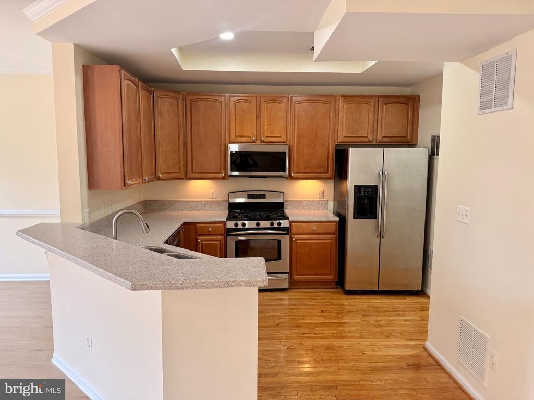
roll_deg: -0.8
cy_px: 200
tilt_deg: -6.7
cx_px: 267
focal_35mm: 24
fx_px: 370
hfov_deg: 71.6
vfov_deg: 56.8
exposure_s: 1/120
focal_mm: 6.76
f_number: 1.78
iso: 160
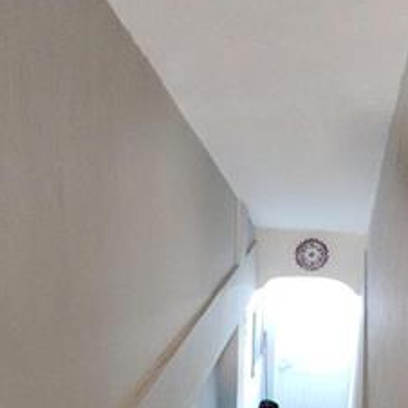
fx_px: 520
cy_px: 354
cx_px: 166
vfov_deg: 40.2
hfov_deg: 42.7
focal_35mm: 39
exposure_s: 1/24
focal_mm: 2.2
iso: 640
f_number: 2.2
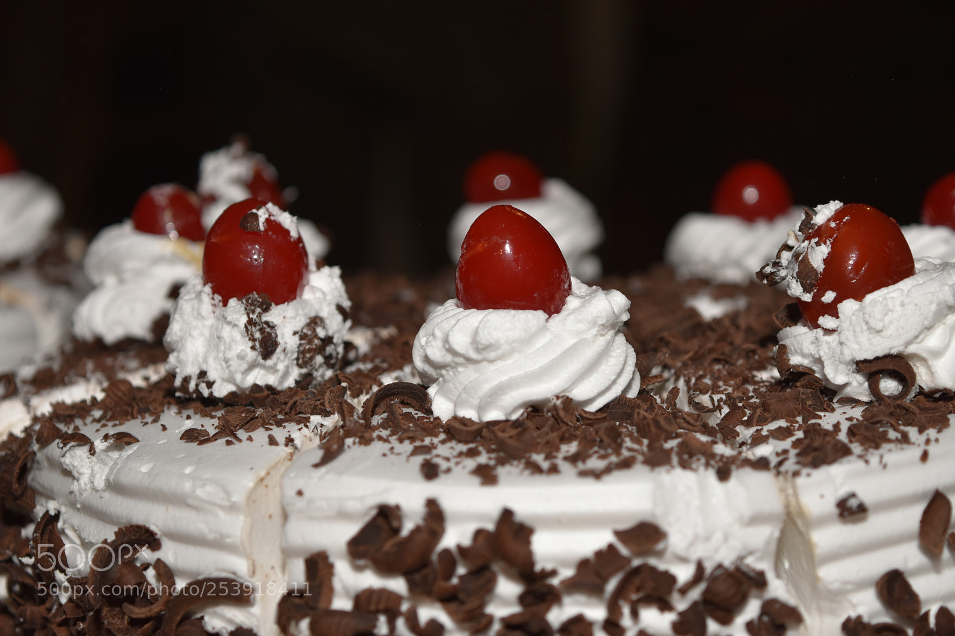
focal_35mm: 78
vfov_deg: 17.5
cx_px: 478
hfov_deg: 26.0
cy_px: 318
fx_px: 2069
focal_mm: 52
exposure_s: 1/60
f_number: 5.6
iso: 220
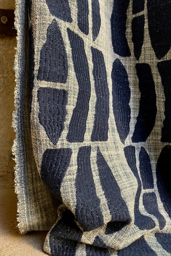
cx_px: 96
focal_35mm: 30
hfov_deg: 43.5
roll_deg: +1.1
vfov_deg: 61.9
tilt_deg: -5.6
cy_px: 127
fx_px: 214
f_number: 1.8
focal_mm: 3.99
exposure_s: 1/70
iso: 80
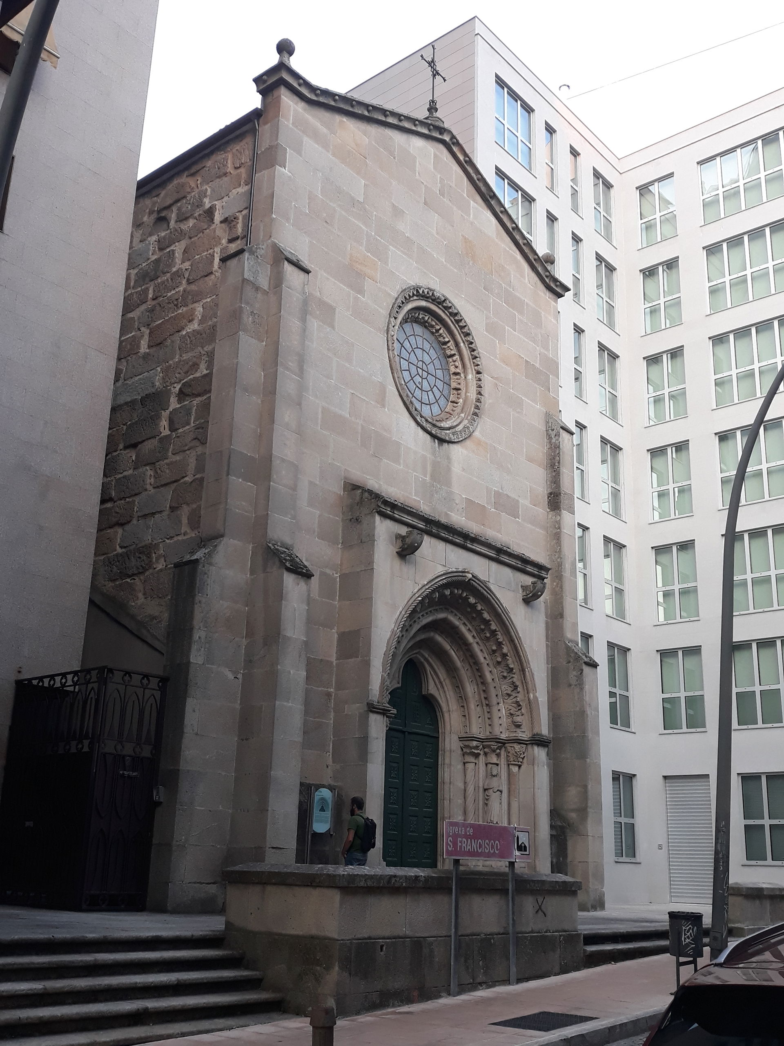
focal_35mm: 27
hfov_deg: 51.4
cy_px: 523
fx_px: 815
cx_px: 392
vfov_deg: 65.3
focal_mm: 3.71
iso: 80
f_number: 1.7
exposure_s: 1/100
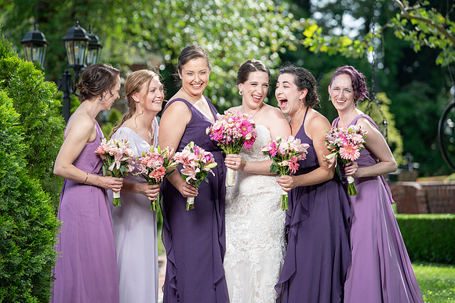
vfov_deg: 9.4
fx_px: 1846
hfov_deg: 14.1
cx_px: 228
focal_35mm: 146
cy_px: 152
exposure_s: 1/200
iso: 50
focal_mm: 146
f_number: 4
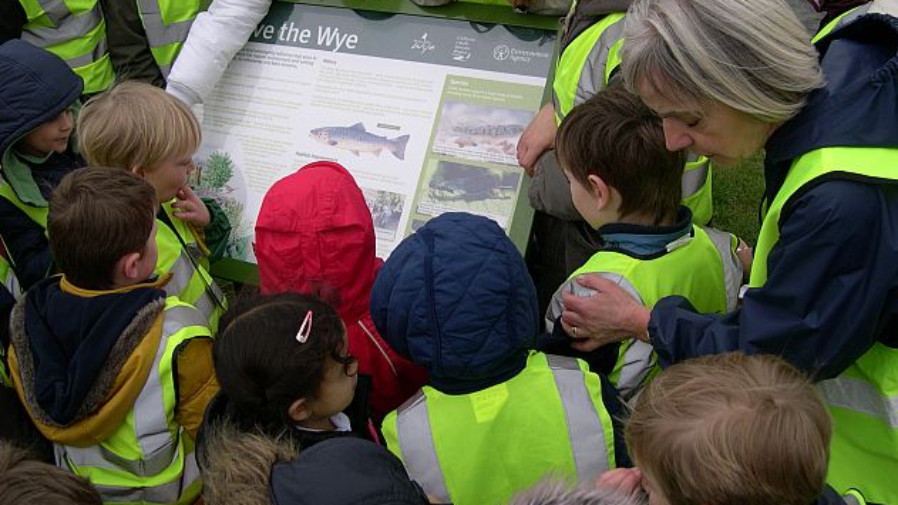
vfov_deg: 28.2
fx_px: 1000
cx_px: 444
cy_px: 185
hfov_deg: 48.4
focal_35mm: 42
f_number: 2.8
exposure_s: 1/546
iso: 100
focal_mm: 8
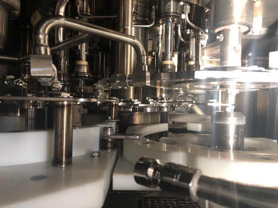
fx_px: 225
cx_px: 139
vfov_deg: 49.7
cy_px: 104
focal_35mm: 28
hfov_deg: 63.4
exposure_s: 1/16
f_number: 1.8
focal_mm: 4
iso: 80
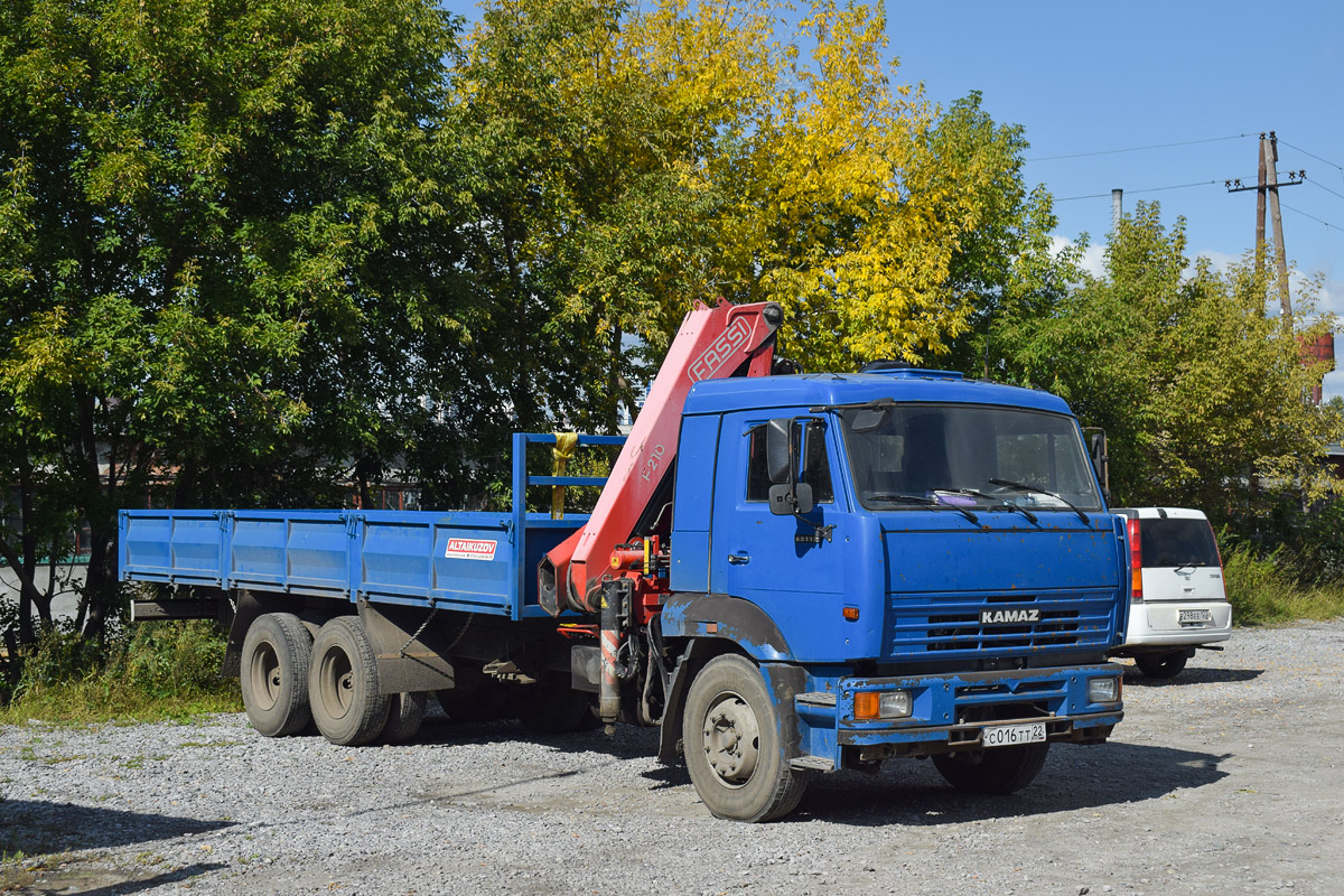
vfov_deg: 26.5
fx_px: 1904
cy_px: 448
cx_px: 672
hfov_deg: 38.9
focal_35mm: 51
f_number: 7.1
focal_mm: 34
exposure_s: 1/1250
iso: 200
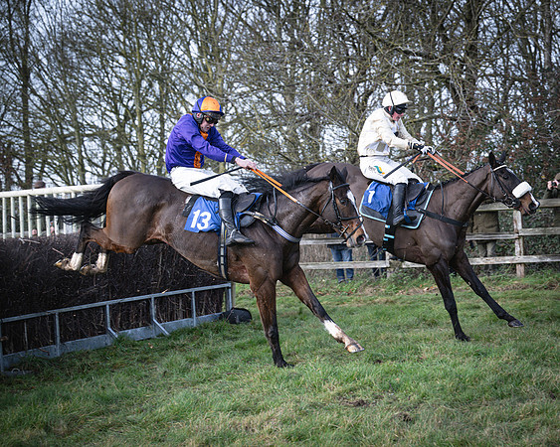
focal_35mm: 79
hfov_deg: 24.2
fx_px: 1306
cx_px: 336
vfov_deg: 19.4
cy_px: 224
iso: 400
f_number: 4
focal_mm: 70
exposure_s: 1/1000
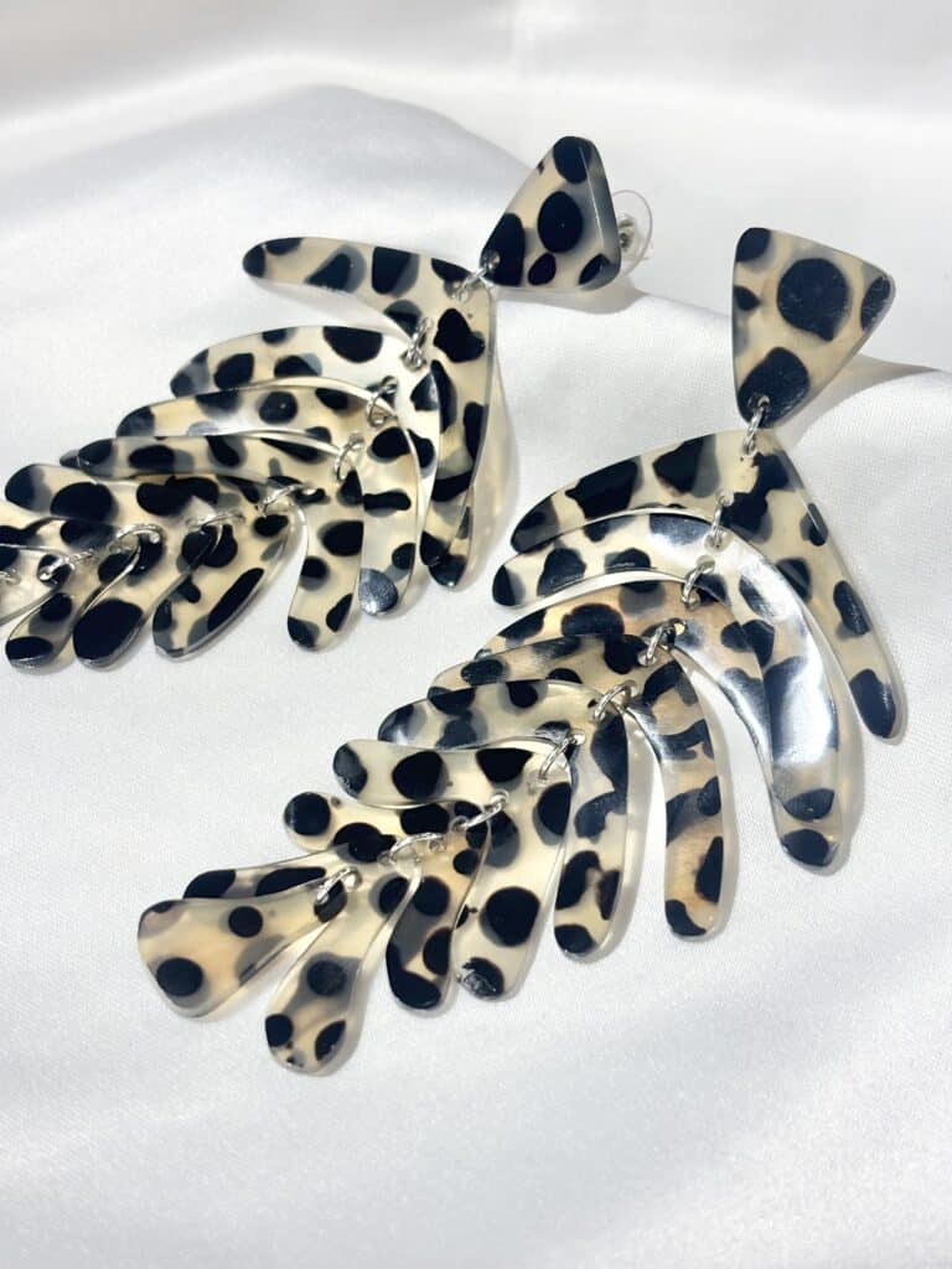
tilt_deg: -49.8
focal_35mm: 52
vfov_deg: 36.8
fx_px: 1907
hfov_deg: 28.0
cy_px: 634
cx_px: 476
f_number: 1.6
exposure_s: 1/205
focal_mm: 5.96
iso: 32
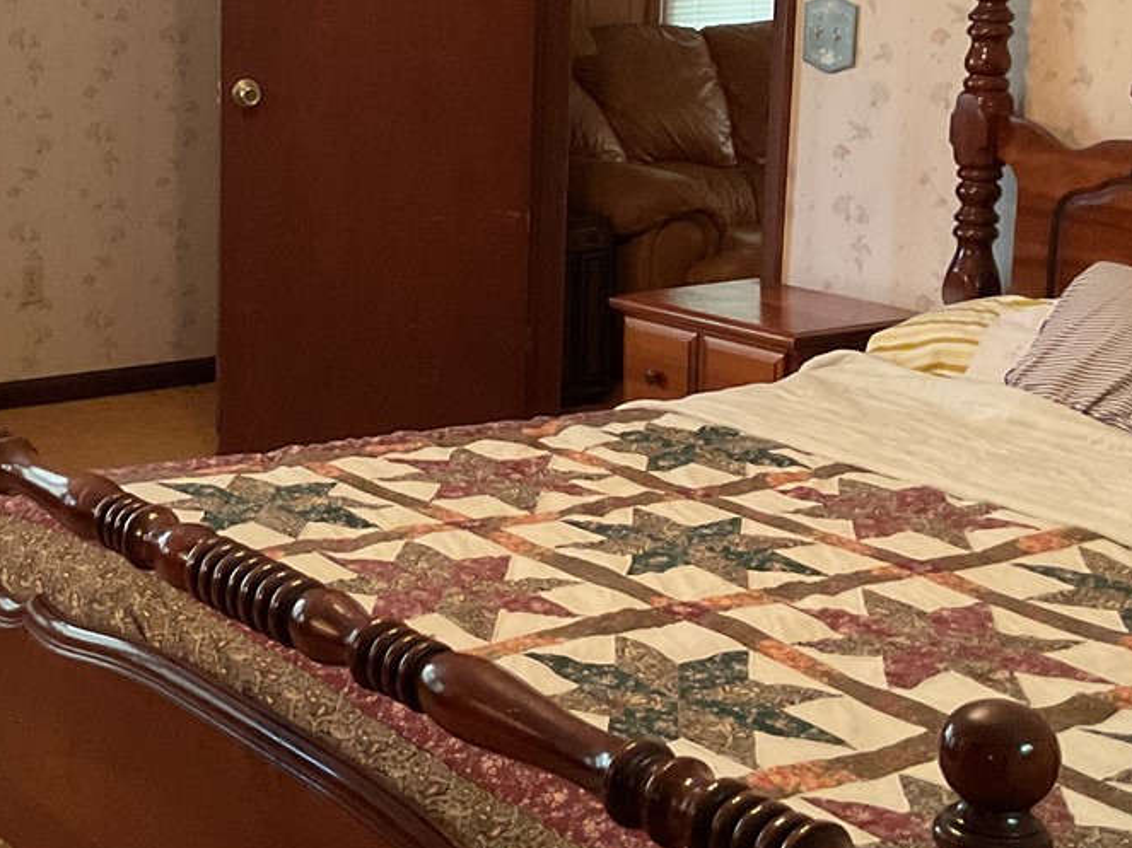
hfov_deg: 27.2
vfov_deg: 20.9
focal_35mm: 70
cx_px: 213
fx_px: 2289
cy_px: 259
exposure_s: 1/30
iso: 400
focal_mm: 3
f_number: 1.8
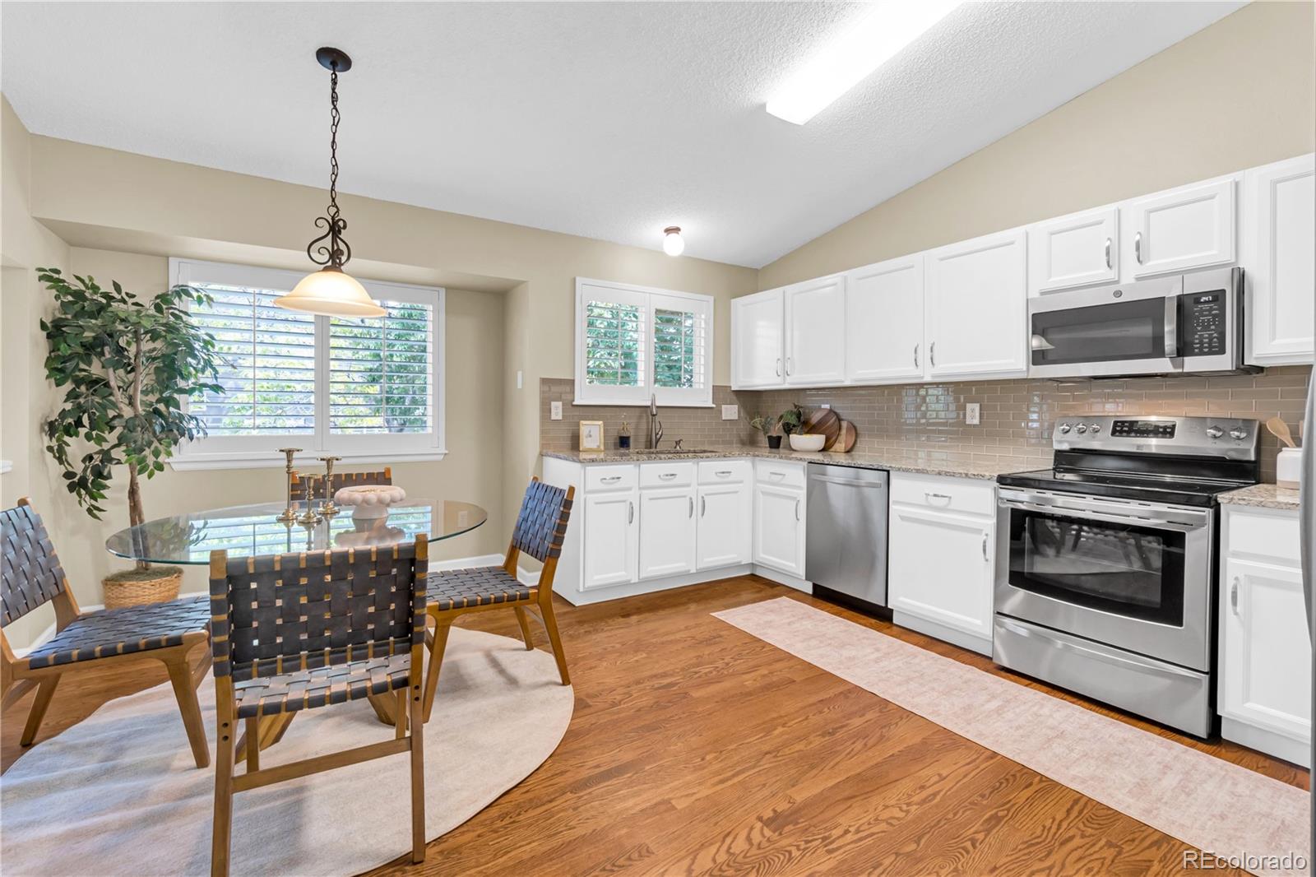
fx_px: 548
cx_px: 658
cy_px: 438
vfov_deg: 77.3
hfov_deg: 100.4
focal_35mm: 15
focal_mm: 10
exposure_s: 1/6
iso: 400
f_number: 10
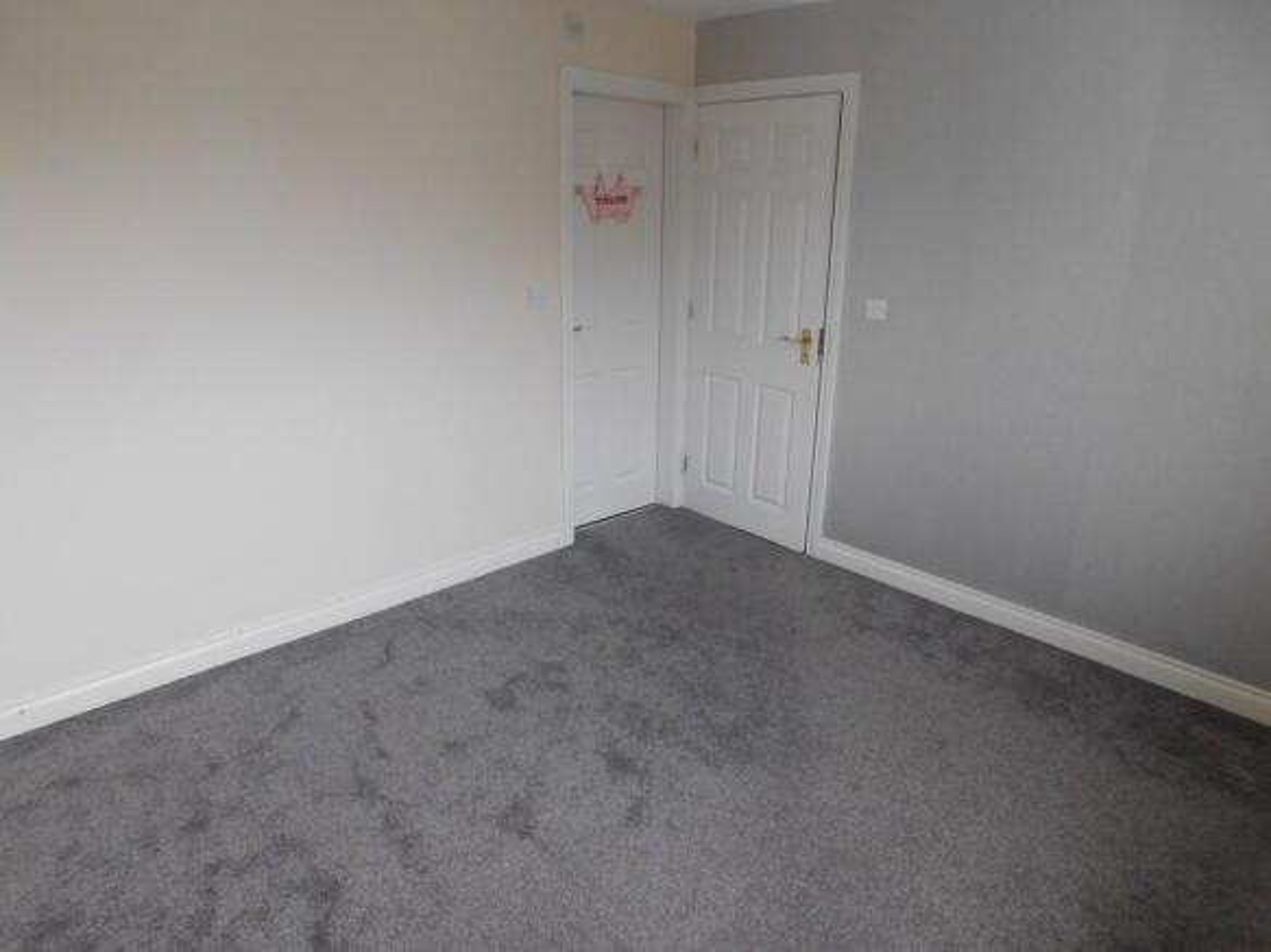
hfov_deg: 73.9
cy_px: 476
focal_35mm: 23
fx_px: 844
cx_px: 636
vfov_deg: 58.9
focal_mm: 4
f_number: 3
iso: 400
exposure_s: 1/15
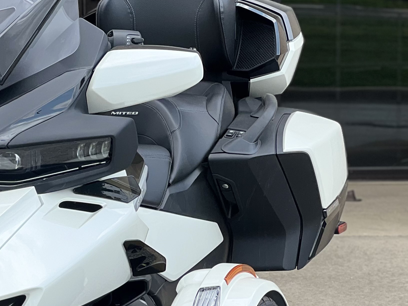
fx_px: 2240
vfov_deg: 7.8
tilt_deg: -6.1
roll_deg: +1.1
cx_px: 0
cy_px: 234
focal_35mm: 190
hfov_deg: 10.3
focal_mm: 9
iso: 32
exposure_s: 1/408
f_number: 2.8
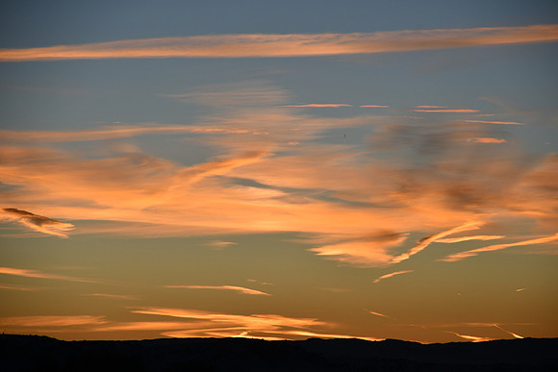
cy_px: 186
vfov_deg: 6.8
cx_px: 279
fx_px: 3132
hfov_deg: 10.2
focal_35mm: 202
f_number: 6.3
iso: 200
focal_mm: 135
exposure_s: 1/500
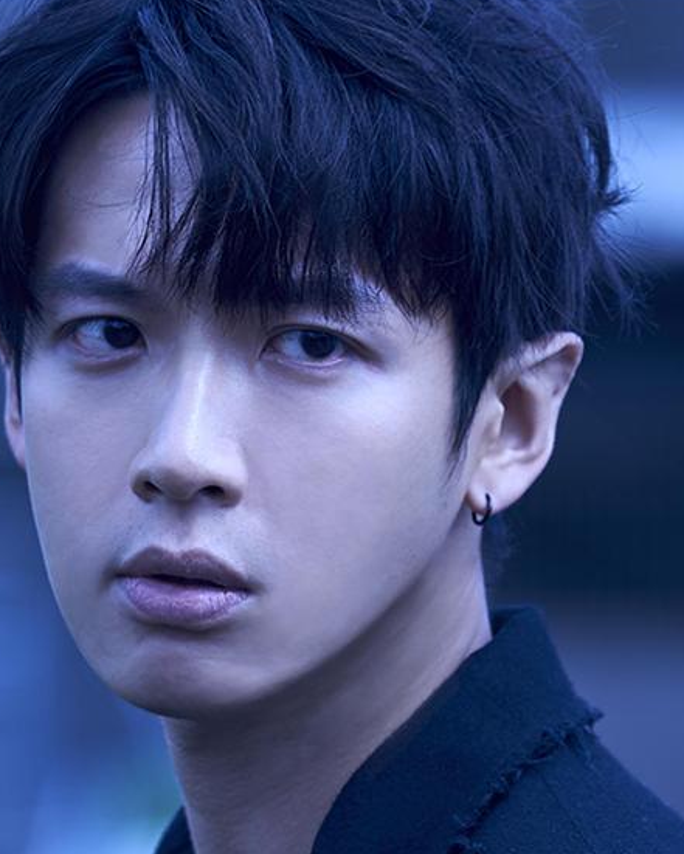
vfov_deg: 3.2
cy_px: 749
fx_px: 15432
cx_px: 732
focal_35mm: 610
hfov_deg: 2.5
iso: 100
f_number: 4
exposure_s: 1/500
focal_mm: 179
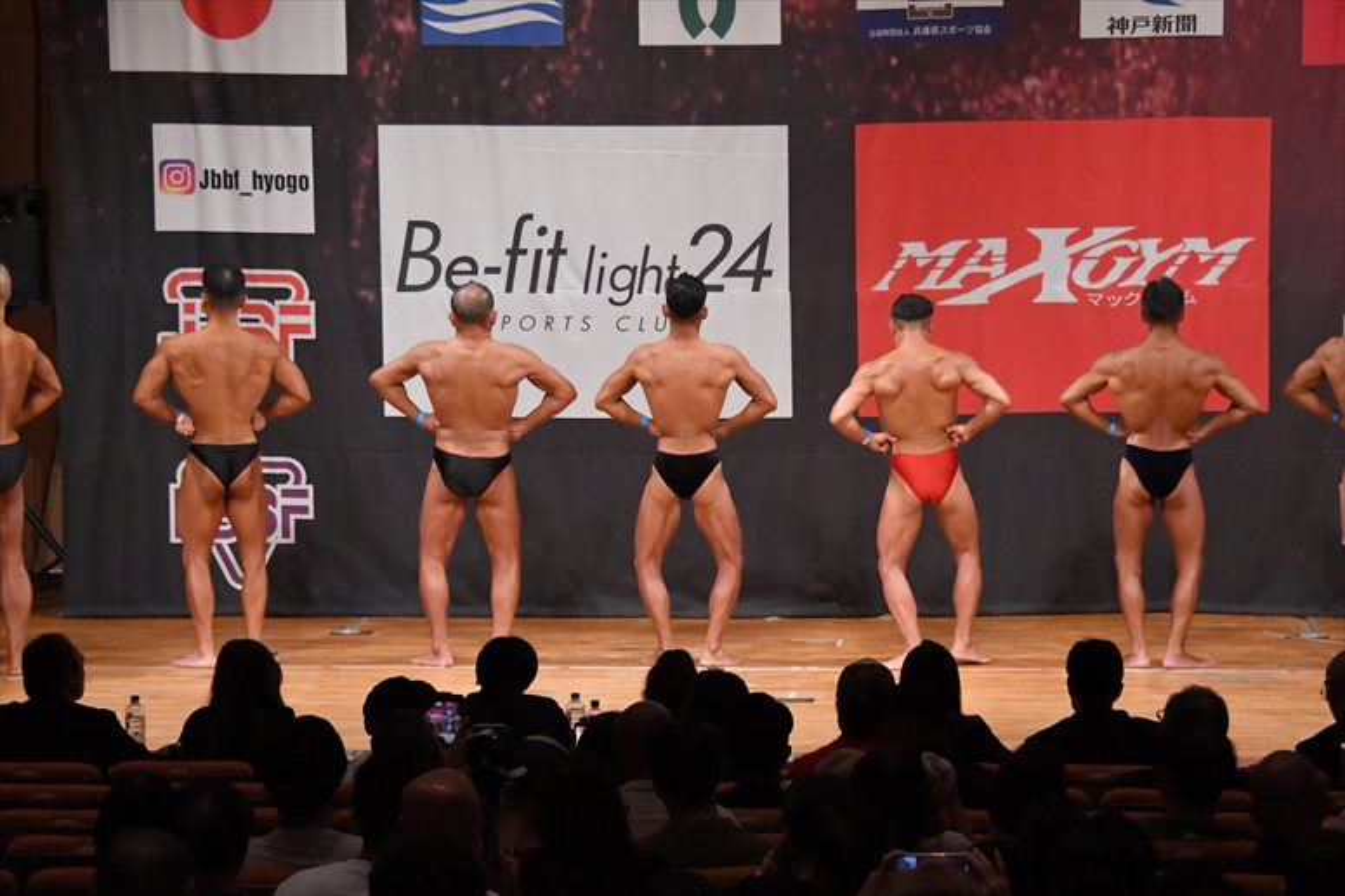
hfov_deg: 14.0
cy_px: 448
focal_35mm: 147
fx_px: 5489
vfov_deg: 9.3
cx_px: 672
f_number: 5.6
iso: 7200
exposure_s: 1/400
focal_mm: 98
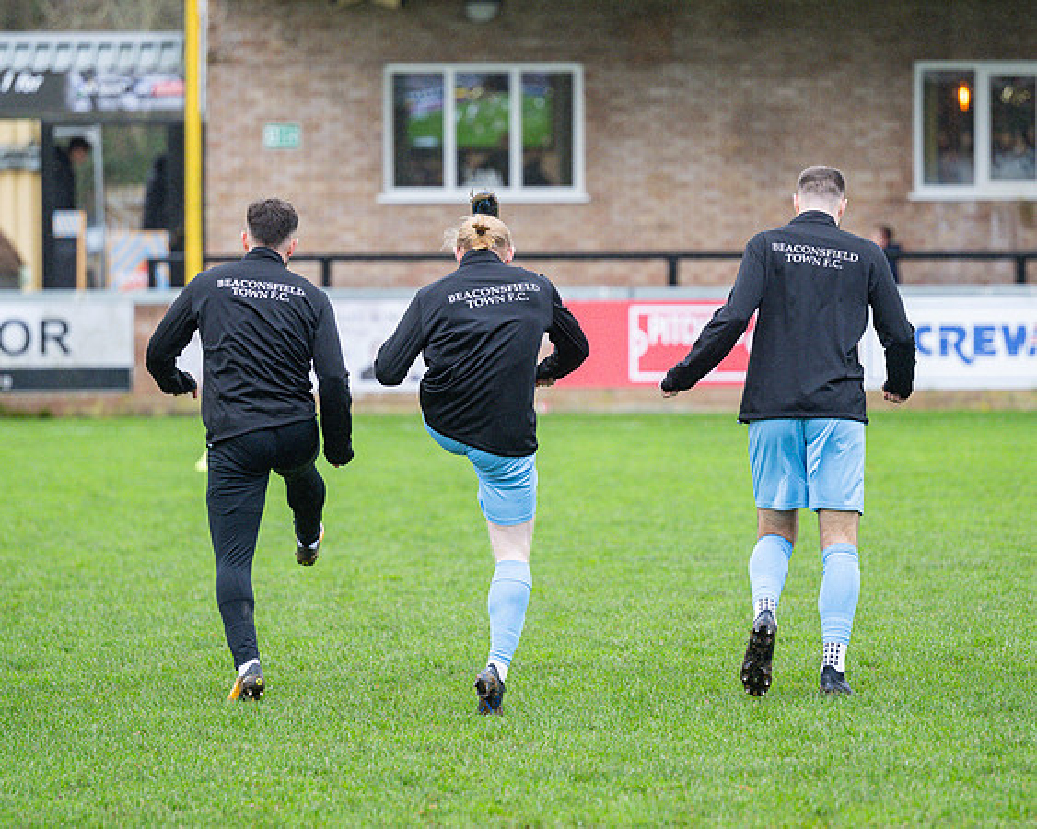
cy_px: 414
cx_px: 564
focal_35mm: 261
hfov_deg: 7.4
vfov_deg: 5.9
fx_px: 8020
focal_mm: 155
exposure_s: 1/1000
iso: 800
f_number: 2.8
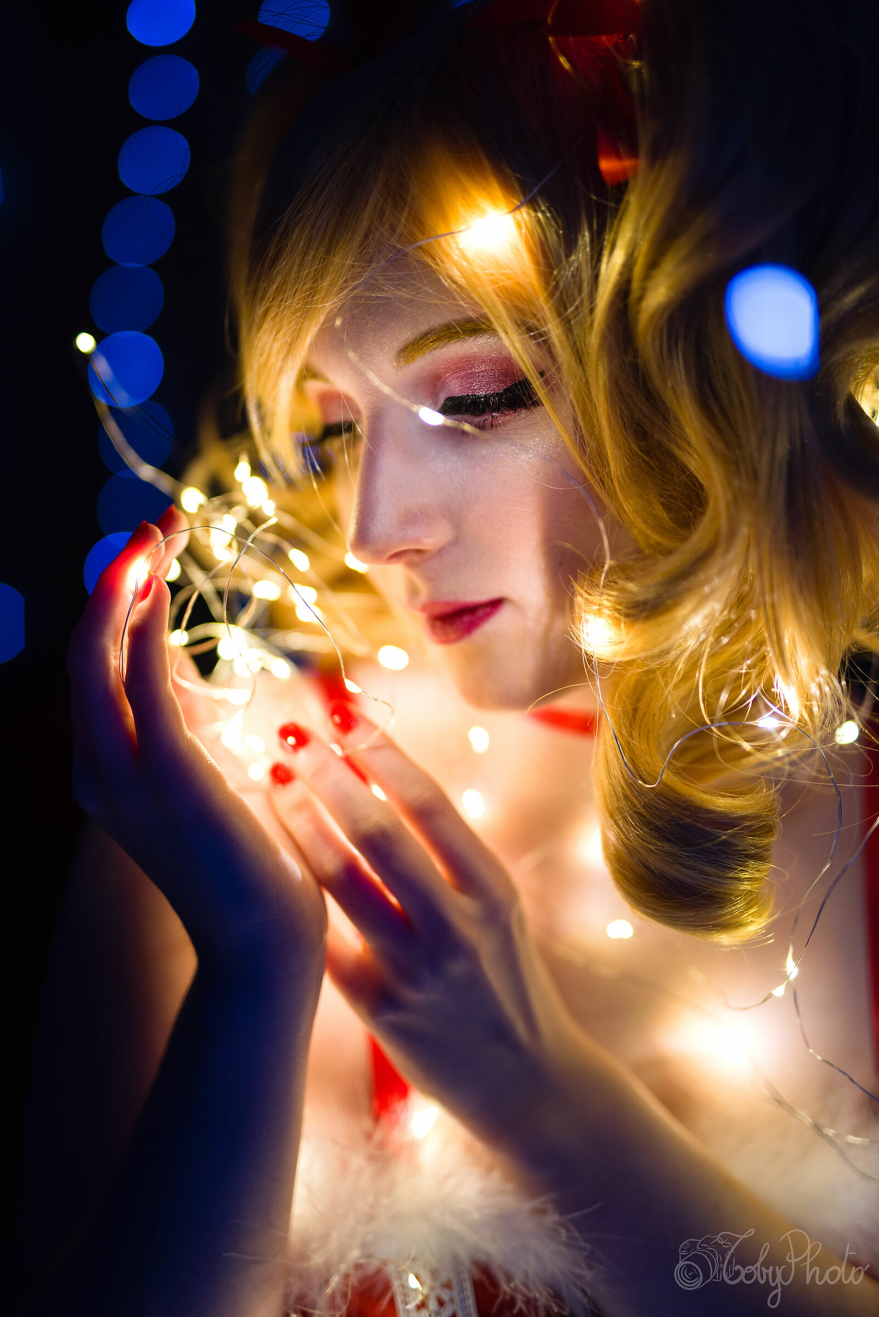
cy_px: 658
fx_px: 1830
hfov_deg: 27.0
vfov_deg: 39.6
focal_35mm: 50
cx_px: 440
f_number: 1.4
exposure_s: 1/100
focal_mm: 50
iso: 320
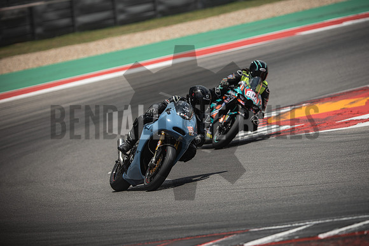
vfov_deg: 4.6
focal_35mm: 300
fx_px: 3076
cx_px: 184
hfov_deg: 6.9
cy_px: 123
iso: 125
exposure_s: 1/2000
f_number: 2.8
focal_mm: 200
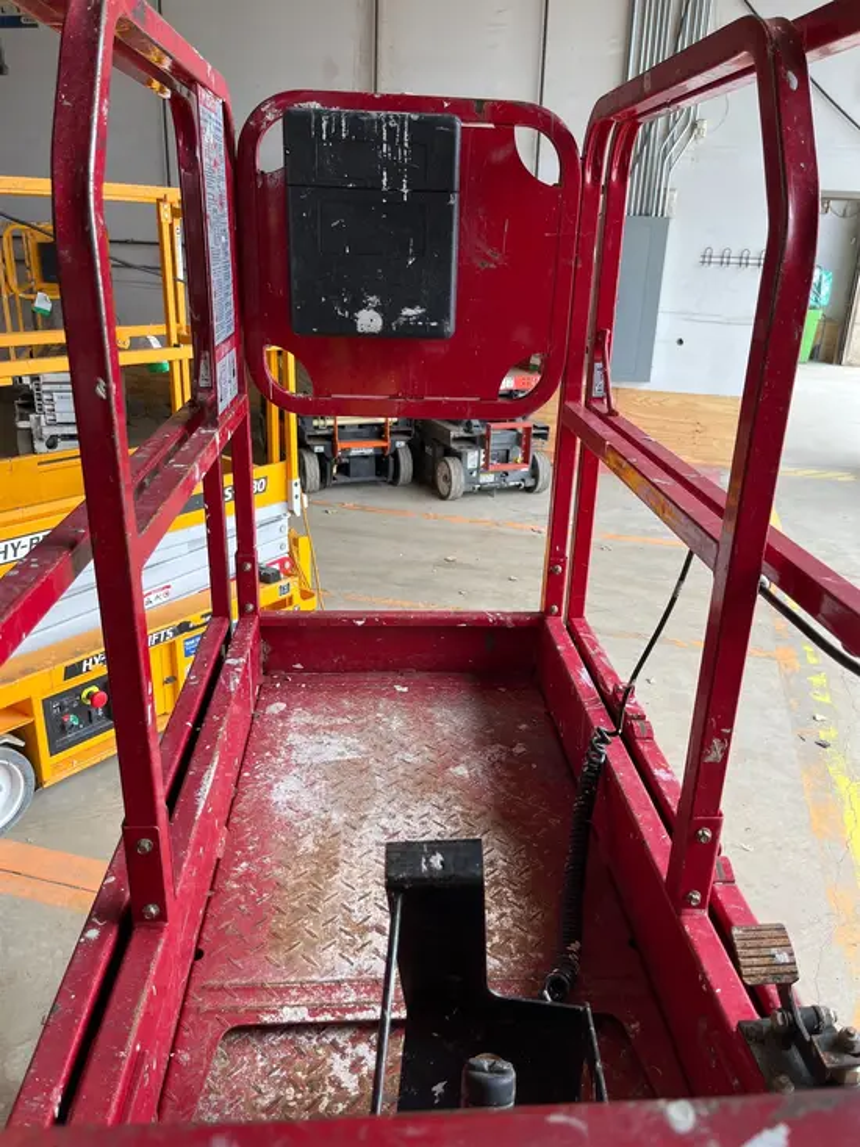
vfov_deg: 67.3
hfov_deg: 53.1
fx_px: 861
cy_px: 574
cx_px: 430
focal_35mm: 26
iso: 40
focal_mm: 5.1
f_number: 1.6
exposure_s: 1/232
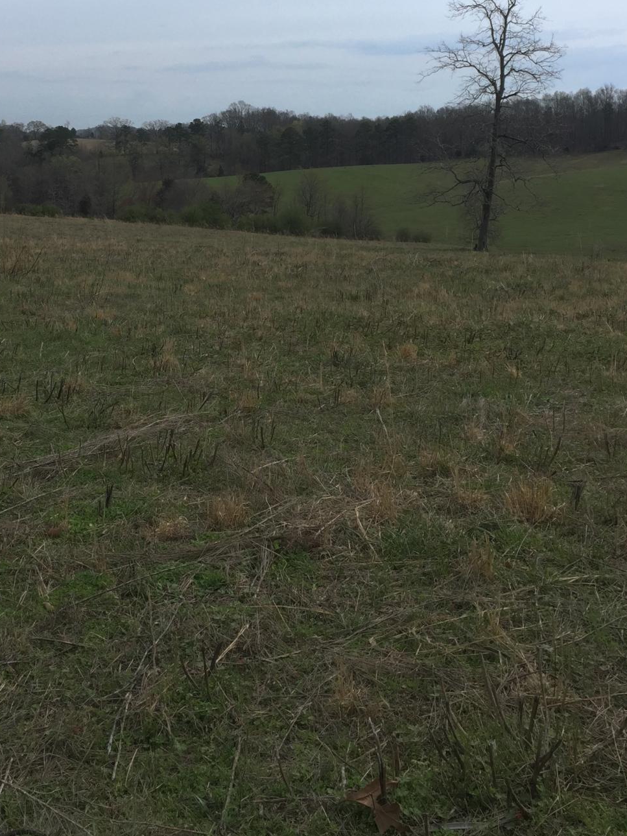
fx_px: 1087
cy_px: 211
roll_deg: -0.3
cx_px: 219
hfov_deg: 32.0
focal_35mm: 45
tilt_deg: -2.3
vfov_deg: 40.9
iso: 32
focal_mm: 4.15
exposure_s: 1/842
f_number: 2.2
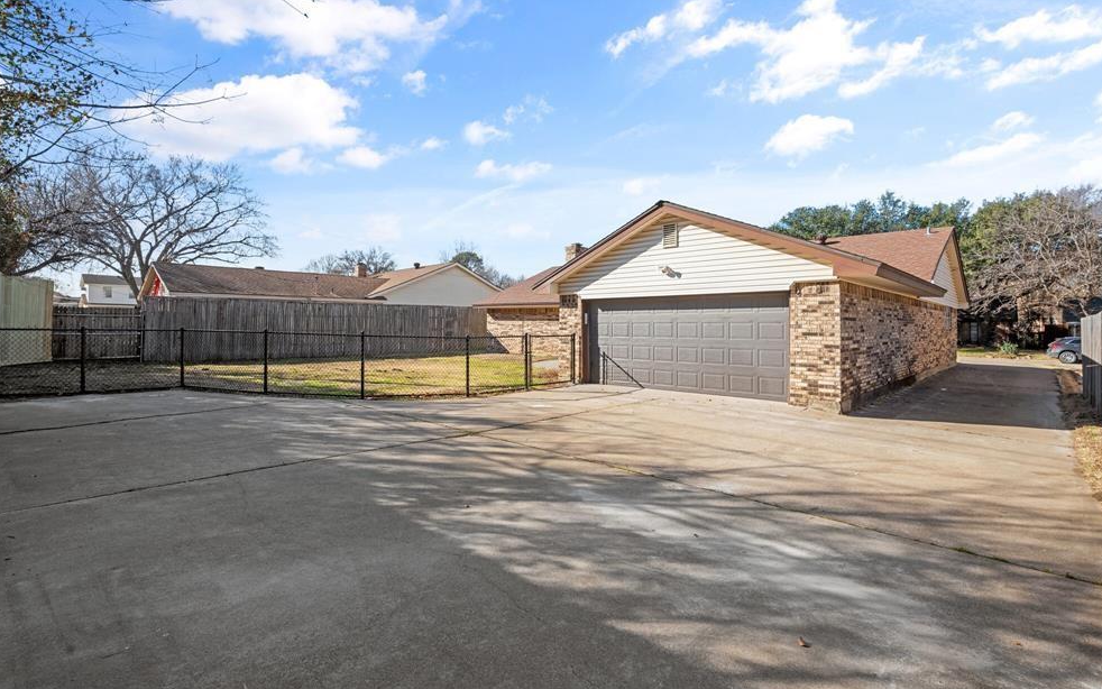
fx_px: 511
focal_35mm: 17
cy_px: 328
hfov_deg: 94.4
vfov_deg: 68.0
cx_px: 553
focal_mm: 16
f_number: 8
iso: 400
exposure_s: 1/250
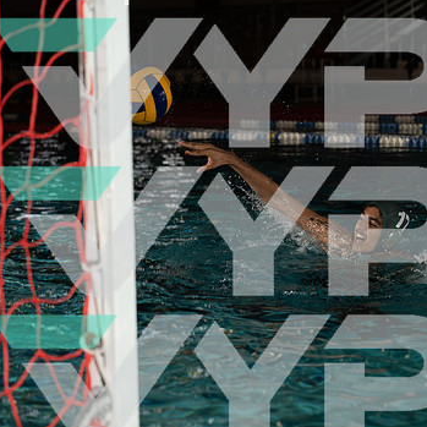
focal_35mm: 99
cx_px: 305
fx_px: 1382
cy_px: 232
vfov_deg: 17.6
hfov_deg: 17.5
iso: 100
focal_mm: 70
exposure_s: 1/250
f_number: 4
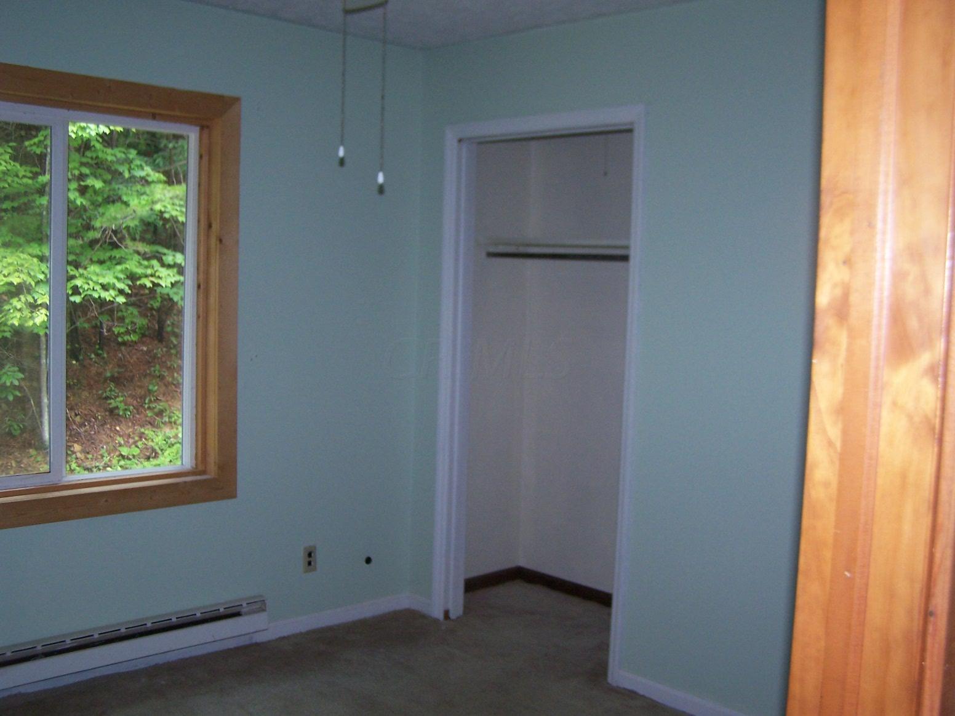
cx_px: 478
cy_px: 358
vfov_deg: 37.7
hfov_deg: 49.0
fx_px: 1048
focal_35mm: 38
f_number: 2.8
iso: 140
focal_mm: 6.3
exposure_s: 1/60
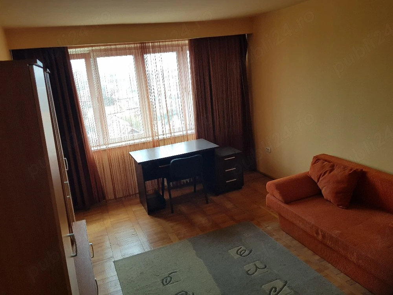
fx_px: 295
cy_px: 148
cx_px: 196
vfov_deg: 53.1
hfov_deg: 67.3
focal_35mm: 26
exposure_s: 1/100
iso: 40
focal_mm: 4.2
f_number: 1.7
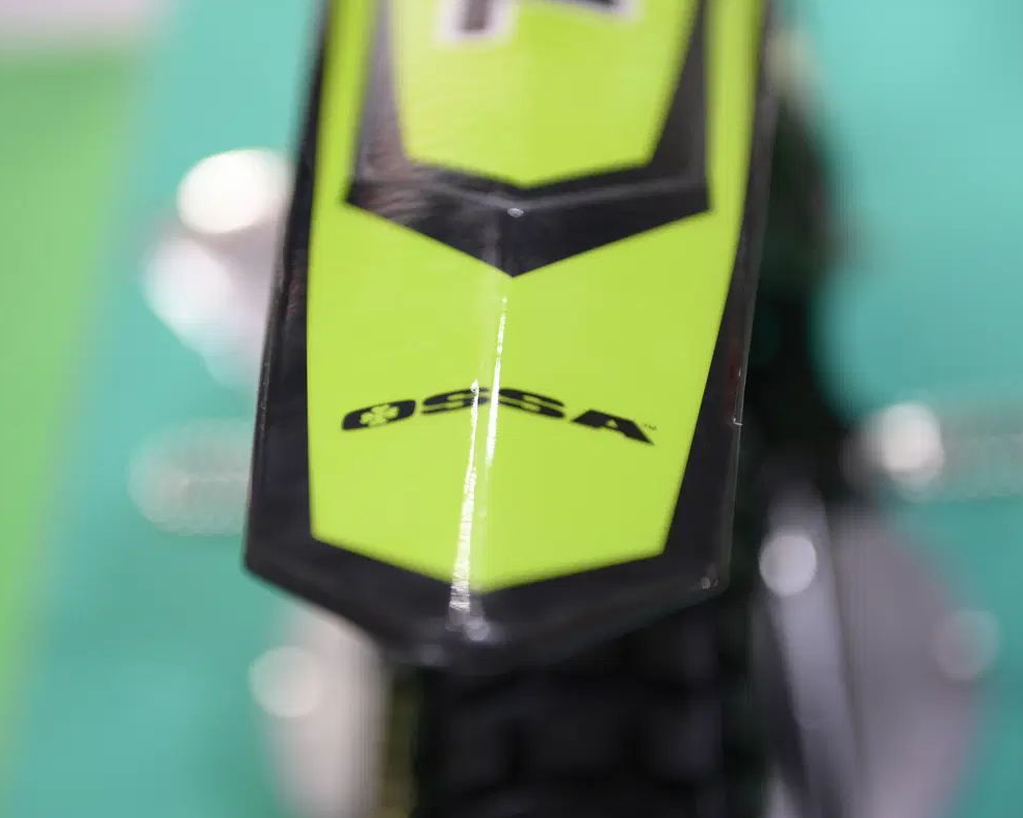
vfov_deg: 19.2
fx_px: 2422
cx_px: 494
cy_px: 406
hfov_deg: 23.8
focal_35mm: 80
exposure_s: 1/125
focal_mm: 70
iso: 1250
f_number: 3.2
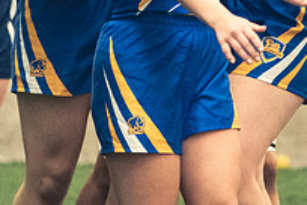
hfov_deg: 2.4
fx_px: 7265
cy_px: -71
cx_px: 129
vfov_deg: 1.6
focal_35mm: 852
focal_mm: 200
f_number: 2.8
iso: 12800
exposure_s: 1/500
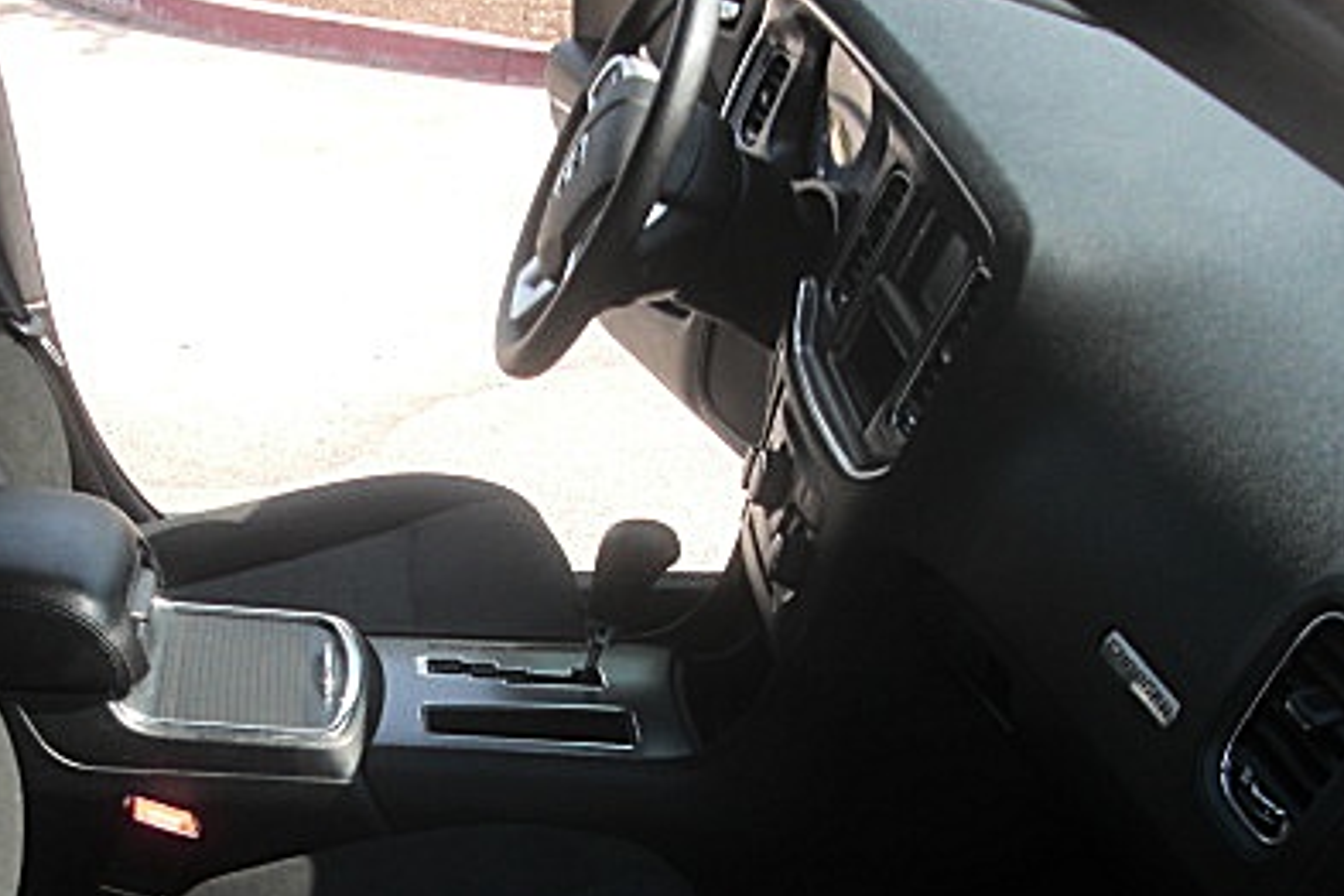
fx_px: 2277
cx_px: 479
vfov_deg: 21.8
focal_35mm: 61
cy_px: 776
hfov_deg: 32.7
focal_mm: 6.3
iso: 50
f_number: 2.8
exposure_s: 1/160
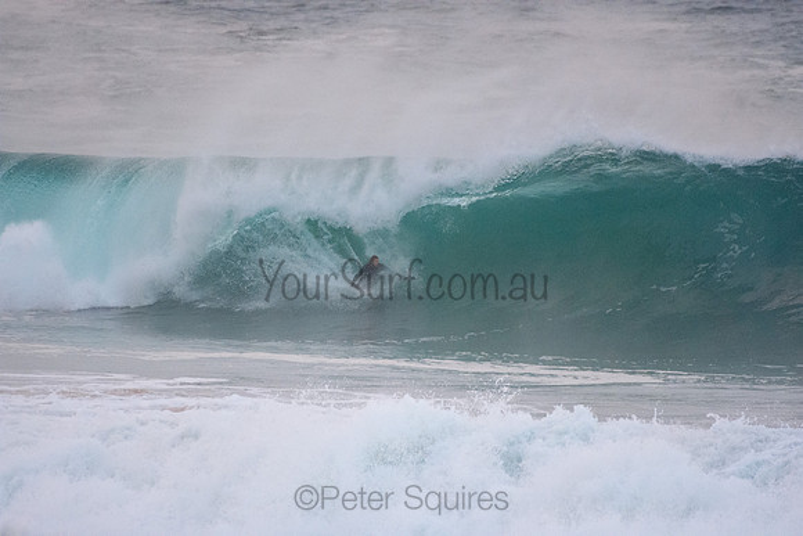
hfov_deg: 2.7
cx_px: 402
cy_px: 268
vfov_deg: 1.8
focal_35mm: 750
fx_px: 16732
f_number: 5.6
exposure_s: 1/1250
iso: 2000
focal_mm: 500
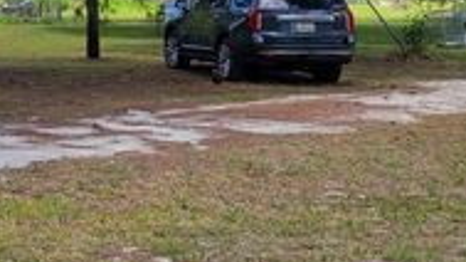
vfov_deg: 12.4
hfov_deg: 20.1
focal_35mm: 96
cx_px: -165
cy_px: -17
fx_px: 1185
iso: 40
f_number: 1.8
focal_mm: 5.4
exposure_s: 1/1248
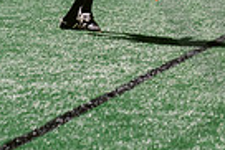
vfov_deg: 4.6
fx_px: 1871
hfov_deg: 6.7
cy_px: -110
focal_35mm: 299
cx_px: 430
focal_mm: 70
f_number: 3.5
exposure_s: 1/125
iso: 2500
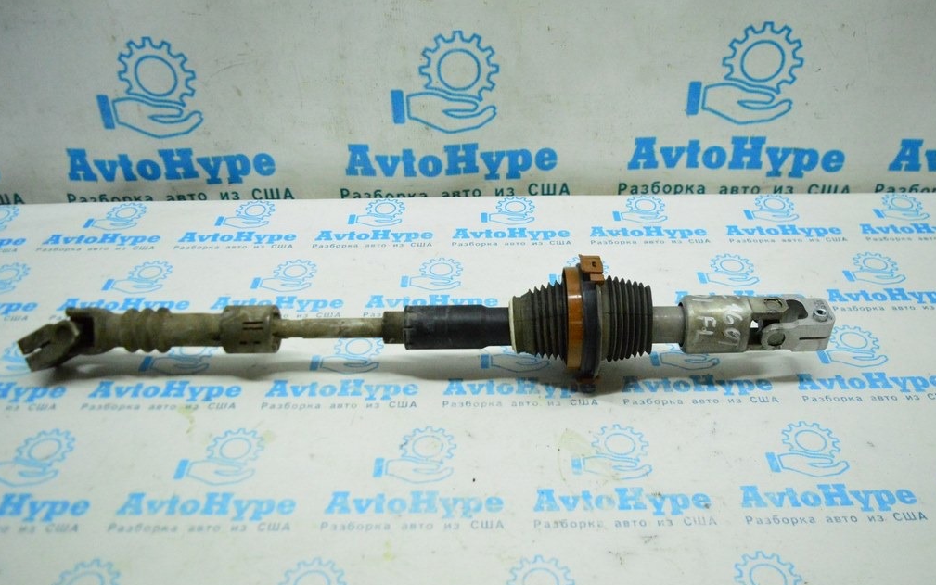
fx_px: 791
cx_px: 471
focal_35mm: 31
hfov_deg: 61.2
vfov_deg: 40.6
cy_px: 284
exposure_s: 1/1000
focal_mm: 20
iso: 6400
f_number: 3.8
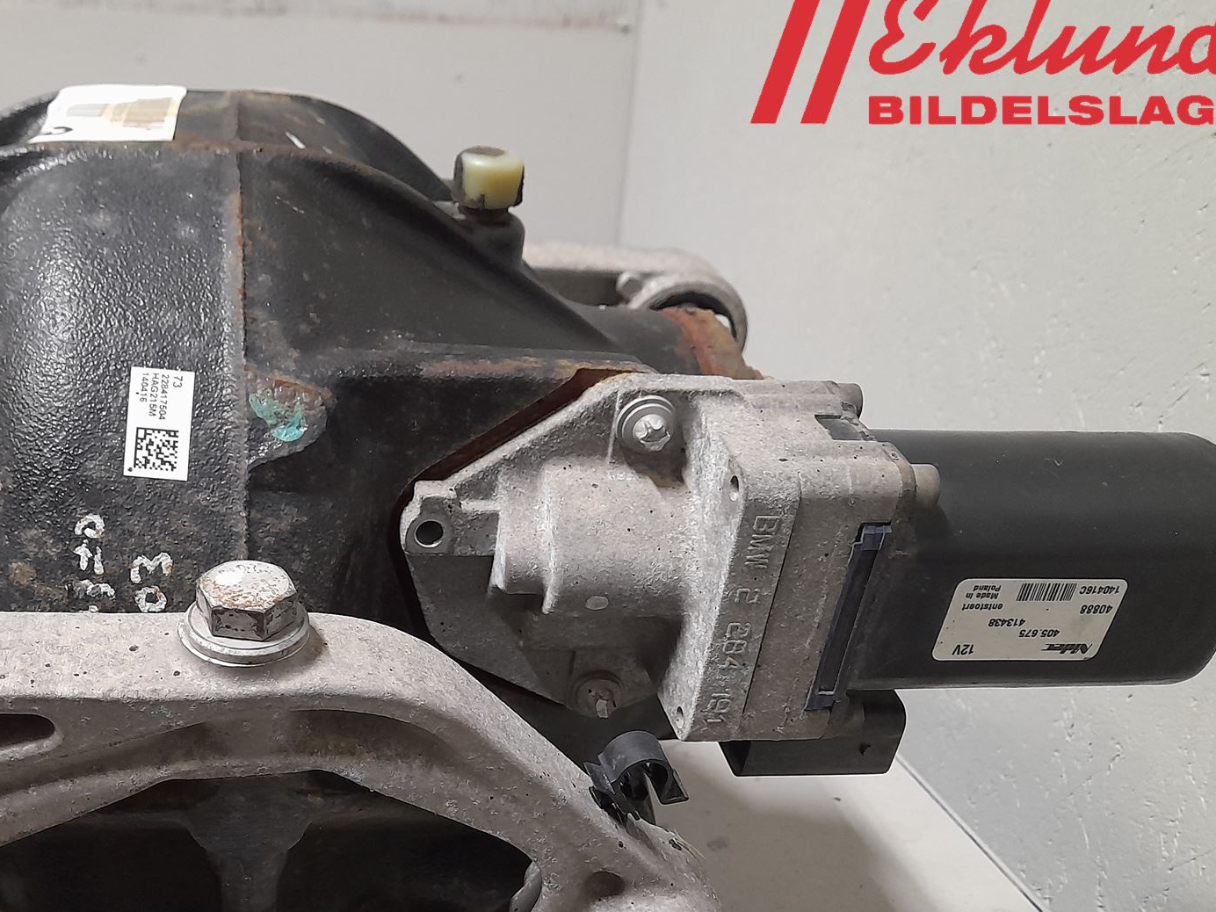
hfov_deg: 49.1
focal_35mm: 37
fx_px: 1300
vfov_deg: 38.0
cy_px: 650
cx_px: 390
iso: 320
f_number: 2
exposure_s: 1/50
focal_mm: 4.6
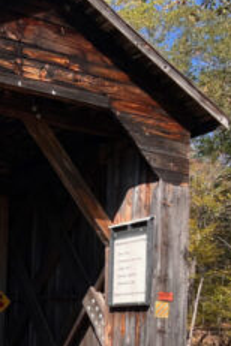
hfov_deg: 18.1
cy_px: 267
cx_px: 60
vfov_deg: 26.6
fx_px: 722
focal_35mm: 75
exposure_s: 1/1838
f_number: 1.5
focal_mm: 5.7
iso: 50
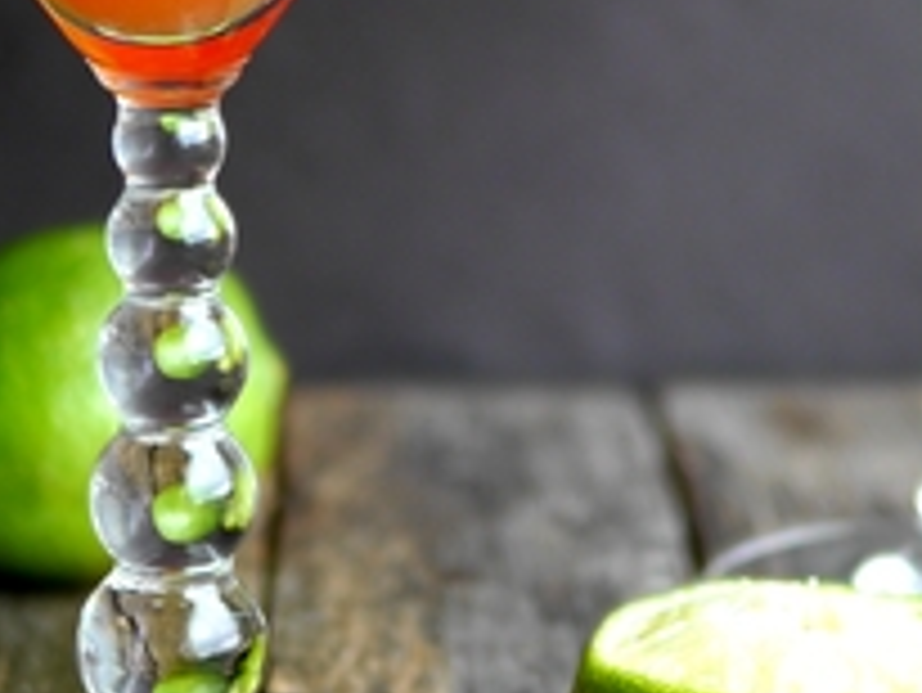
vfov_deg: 10.5
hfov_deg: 14.1
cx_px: 457
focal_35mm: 140
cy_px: -2
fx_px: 3731
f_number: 1.4
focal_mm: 25
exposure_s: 1/80
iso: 100
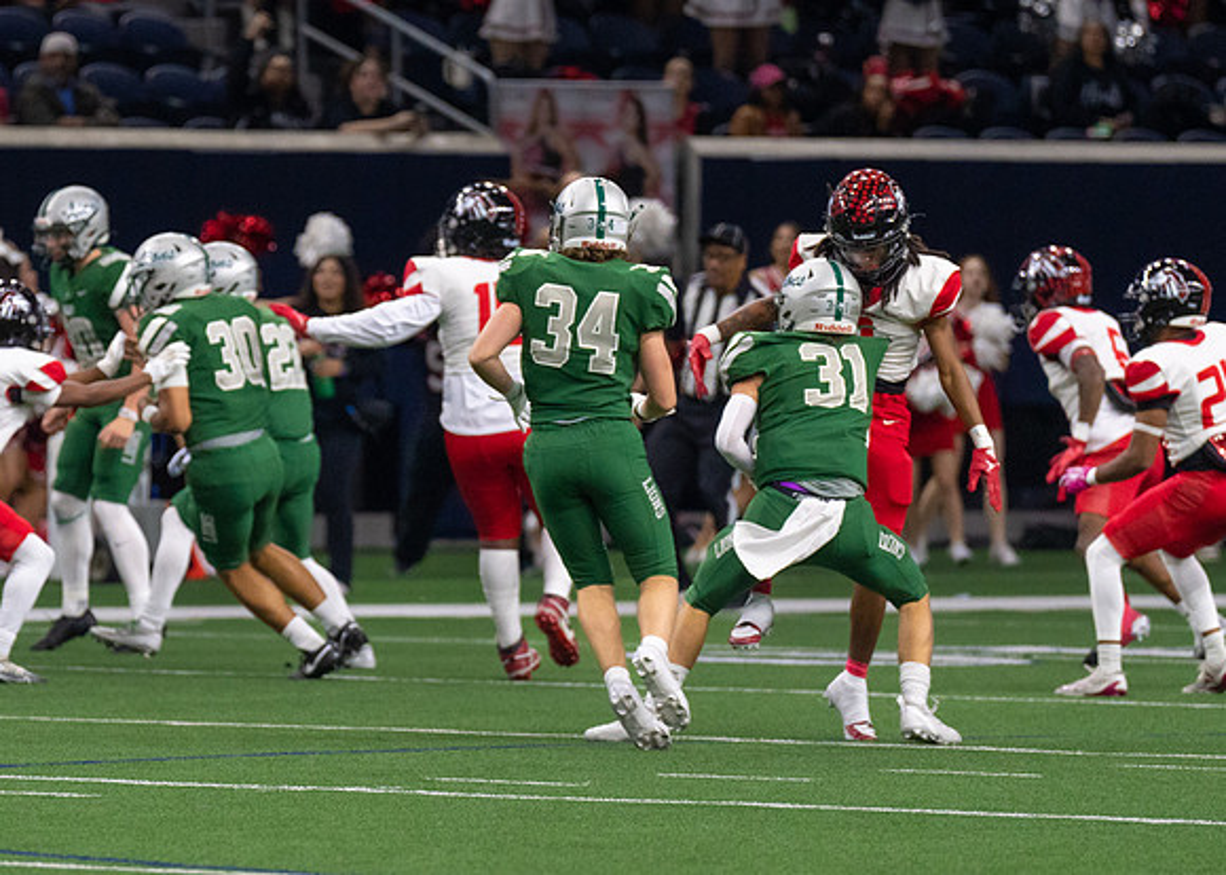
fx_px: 16169
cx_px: 336
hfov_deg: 4.3
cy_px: 496
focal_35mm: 464
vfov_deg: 3.1
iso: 1600
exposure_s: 1/1000
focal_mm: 200
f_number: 2.8
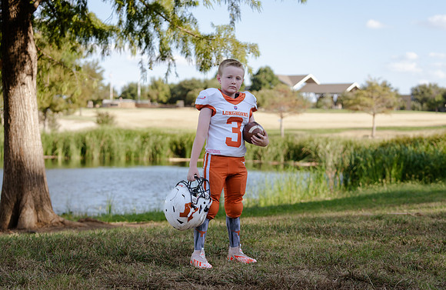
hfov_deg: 27.4
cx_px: 226
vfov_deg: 18.0
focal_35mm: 74
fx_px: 915
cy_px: 148
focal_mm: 70
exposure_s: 1/320
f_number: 3.5
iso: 100
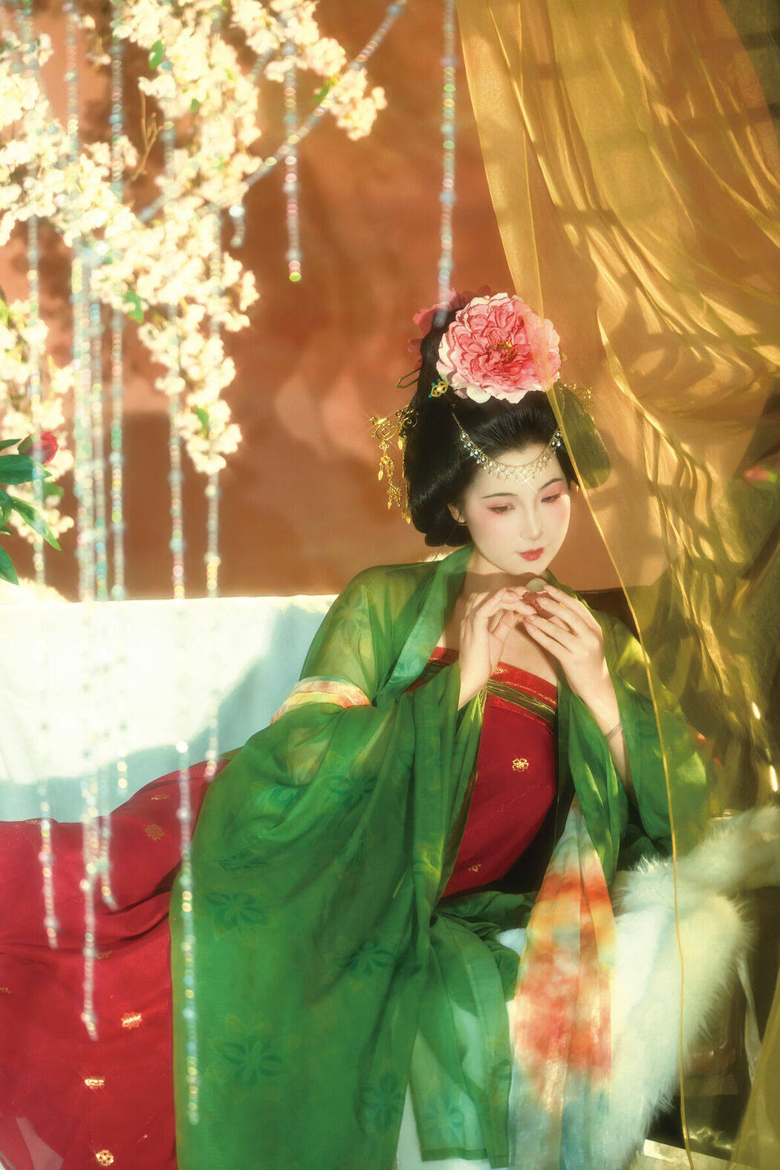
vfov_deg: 15.5
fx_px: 4290
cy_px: 585
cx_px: 390
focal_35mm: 132
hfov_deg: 10.4
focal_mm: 132
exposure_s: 1/200
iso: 640
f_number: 2.8
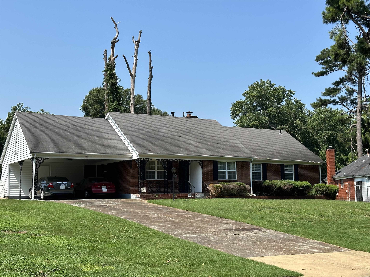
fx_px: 513
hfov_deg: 39.7
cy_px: 138
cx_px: 185
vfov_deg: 30.3
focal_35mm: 48
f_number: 1.78
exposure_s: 1/3155
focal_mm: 6.86
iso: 64
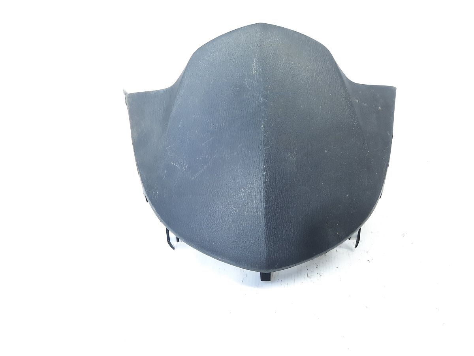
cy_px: 178
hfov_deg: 69.4
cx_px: 237
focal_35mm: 25
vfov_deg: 54.9
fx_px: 342
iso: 160
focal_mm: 4.6
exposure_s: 1/50
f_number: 2
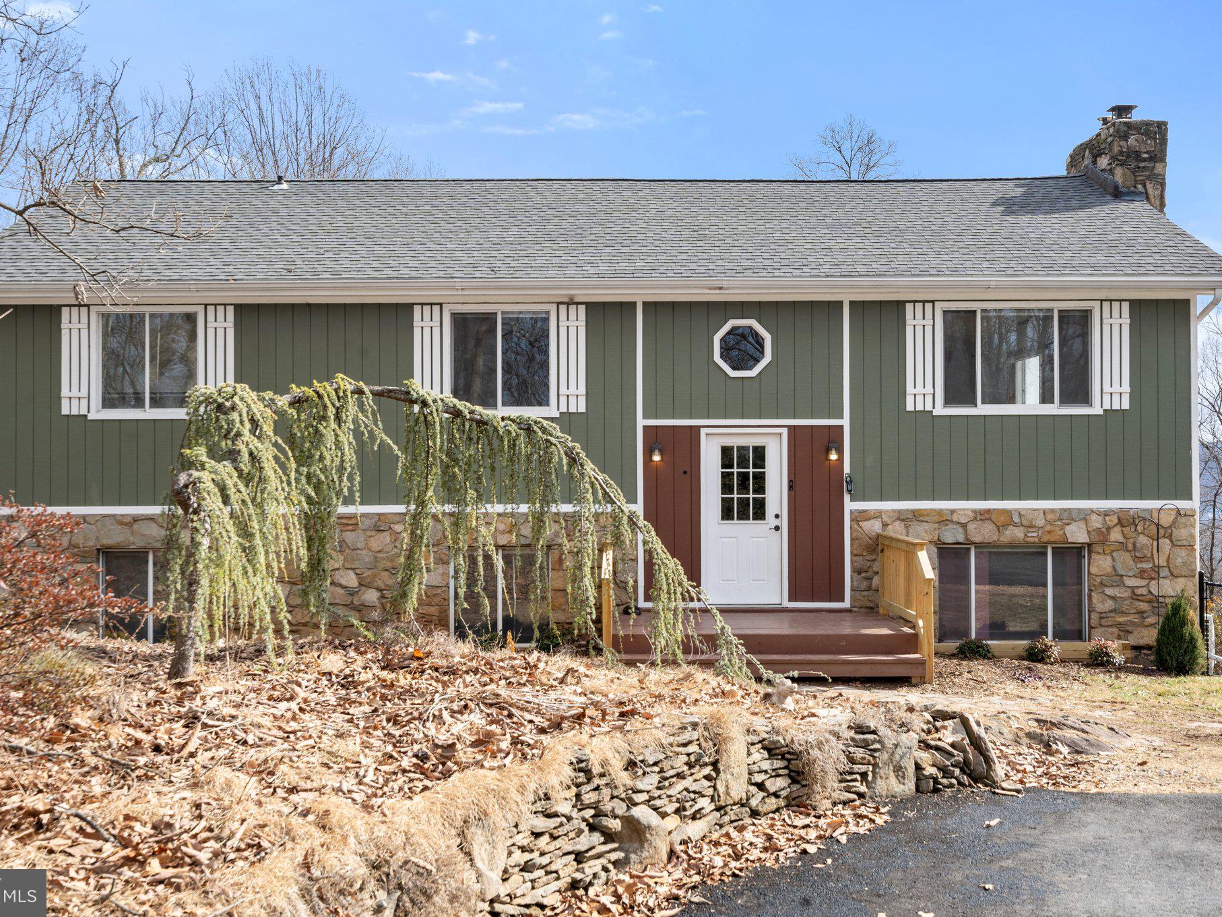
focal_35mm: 38
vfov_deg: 37.7
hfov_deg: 49.0
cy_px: 458
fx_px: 1341
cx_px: 587
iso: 250
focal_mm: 35
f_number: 13
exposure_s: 1/160
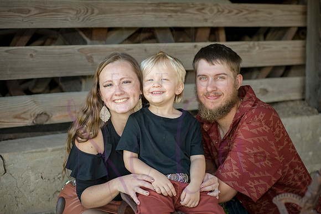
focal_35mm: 80
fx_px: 713
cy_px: 107
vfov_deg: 17.1
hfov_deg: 25.4
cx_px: 160
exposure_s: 1/400
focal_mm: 80
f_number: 4.5
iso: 400
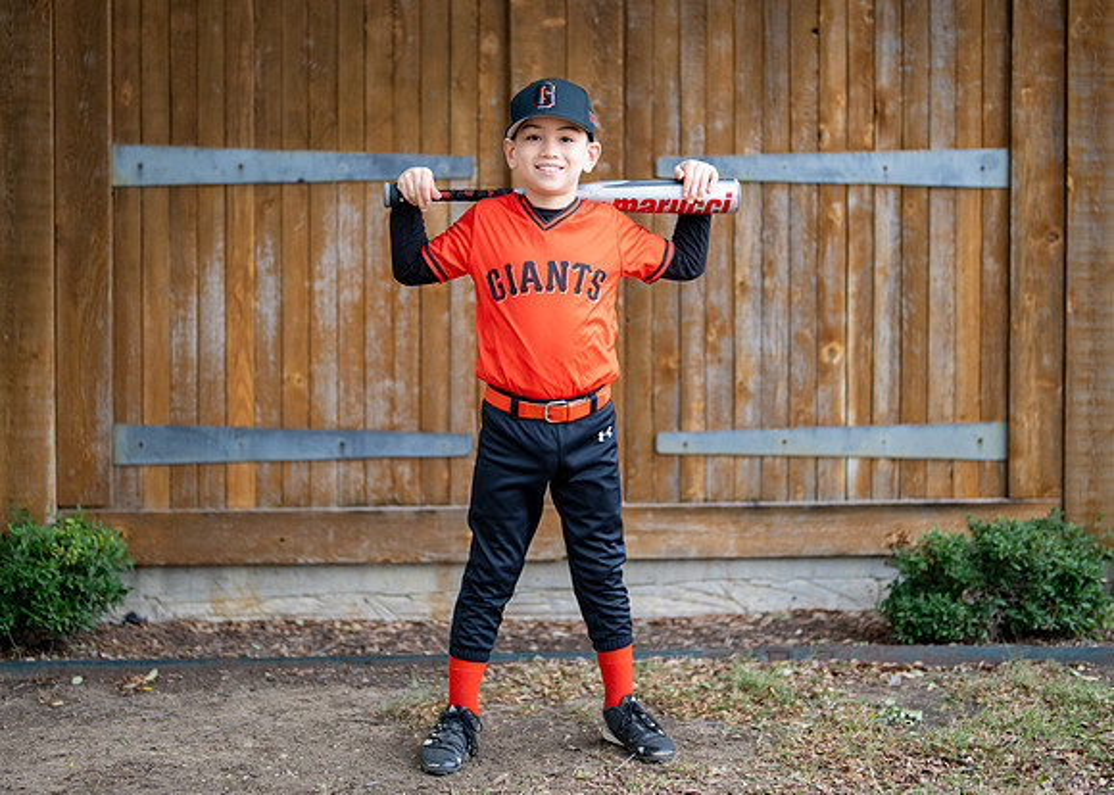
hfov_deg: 29.8
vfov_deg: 21.5
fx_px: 2093
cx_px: 536
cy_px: 317
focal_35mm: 66
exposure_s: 1/640
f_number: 1.2
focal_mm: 50
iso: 500
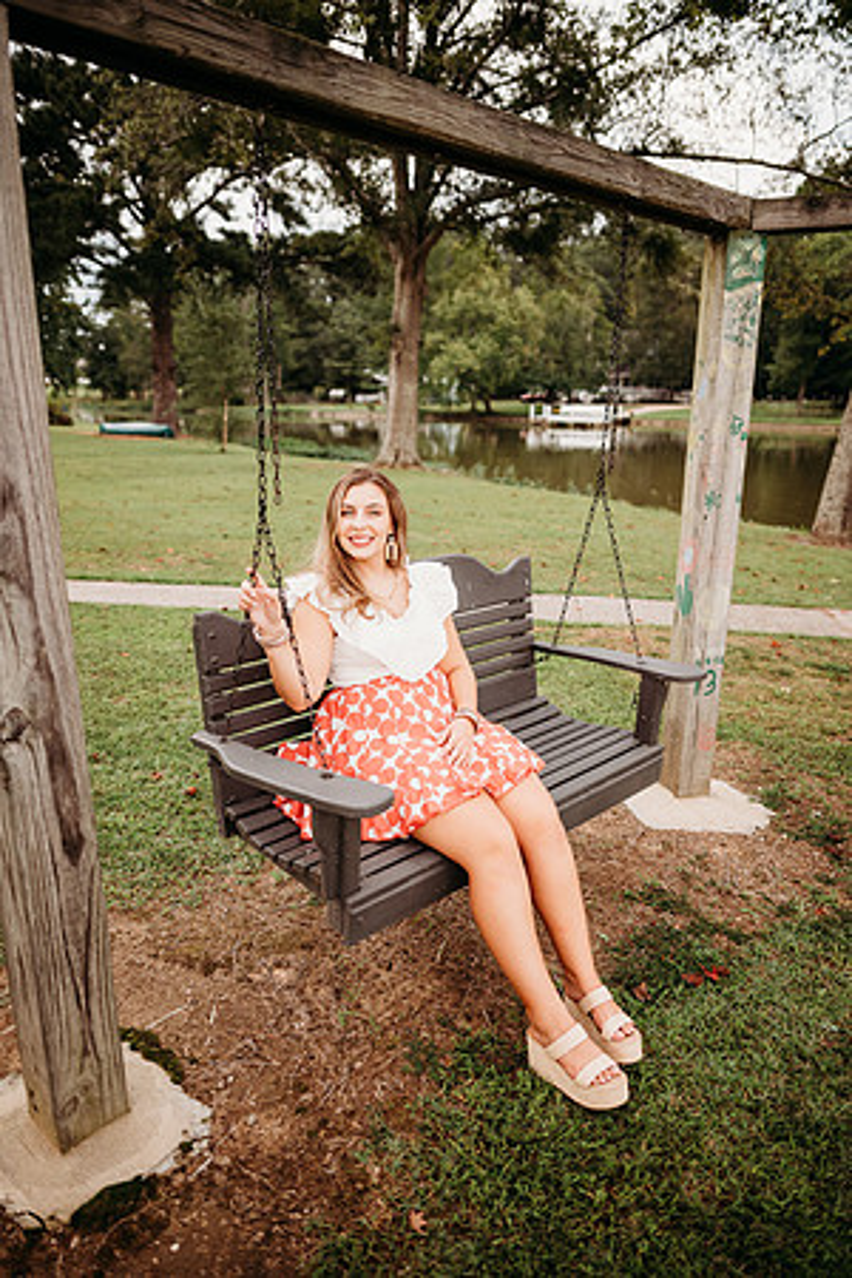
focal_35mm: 24
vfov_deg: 73.7
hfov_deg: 53.1
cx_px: 426
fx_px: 852
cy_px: 639
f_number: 2.2
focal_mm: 24
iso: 200
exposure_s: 1/500
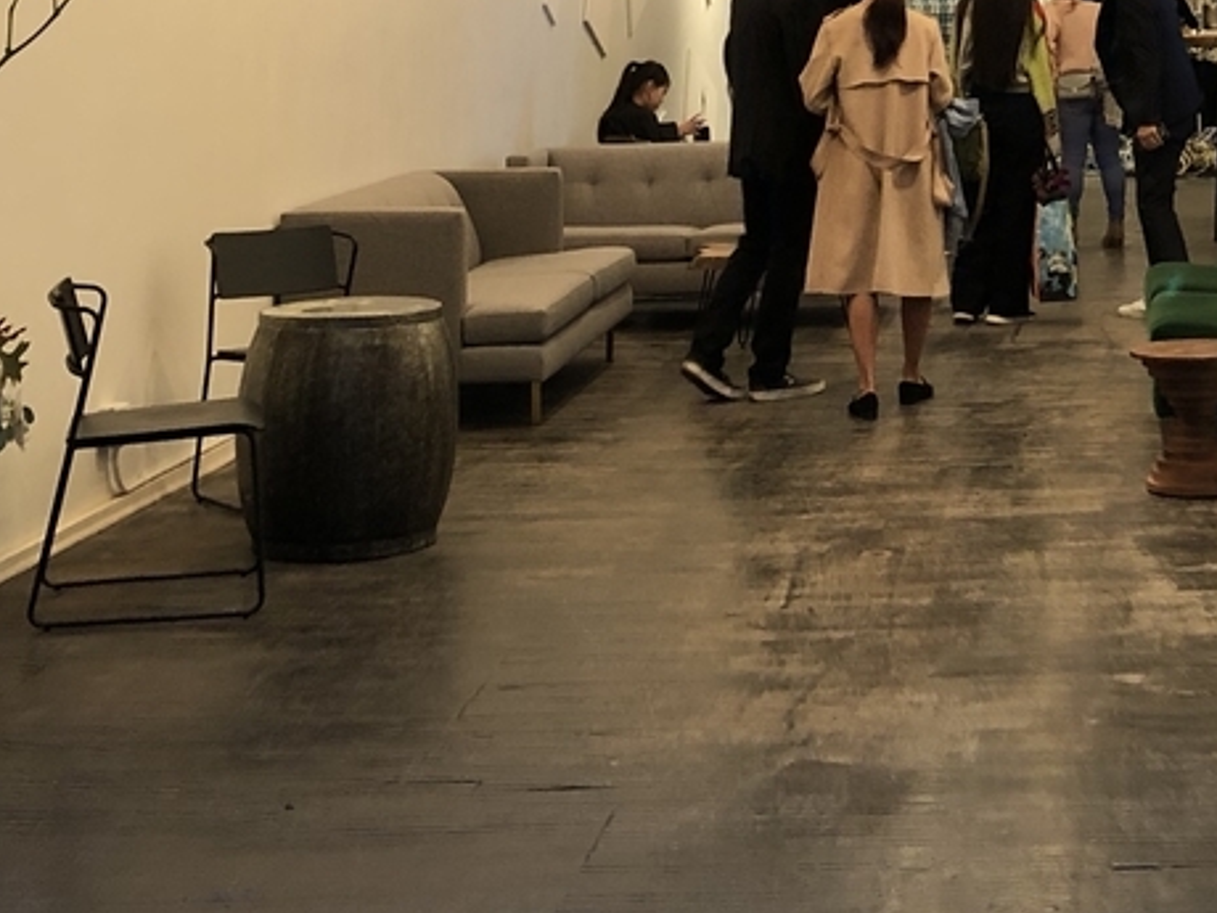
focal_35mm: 73
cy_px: -156
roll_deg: +0.1
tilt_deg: +3.0
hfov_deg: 25.7
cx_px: 1119
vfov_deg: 19.1
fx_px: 2566
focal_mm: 3.99
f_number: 1.8
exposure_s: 1/15
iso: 50
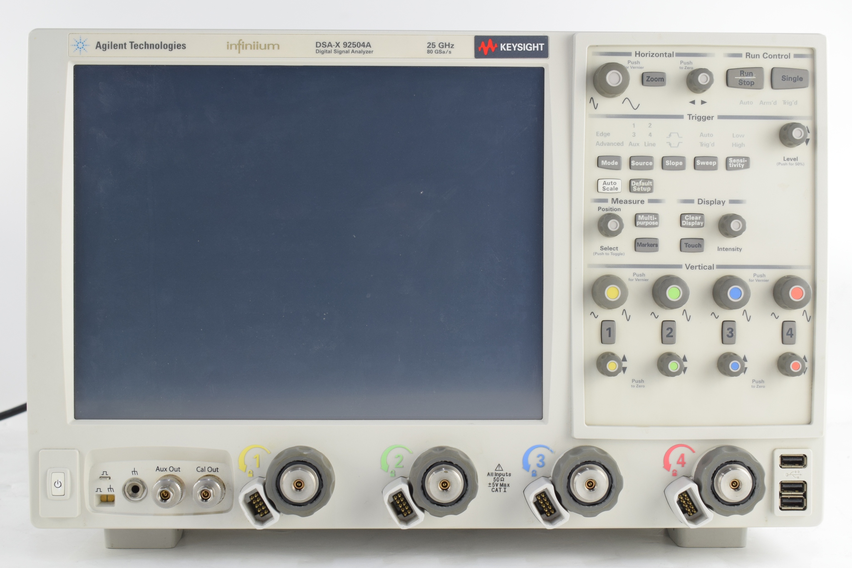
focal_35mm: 60
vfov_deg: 22.6
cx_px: 426
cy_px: 284
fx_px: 1420
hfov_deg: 33.4
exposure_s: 1/25
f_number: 10
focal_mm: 40
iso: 400
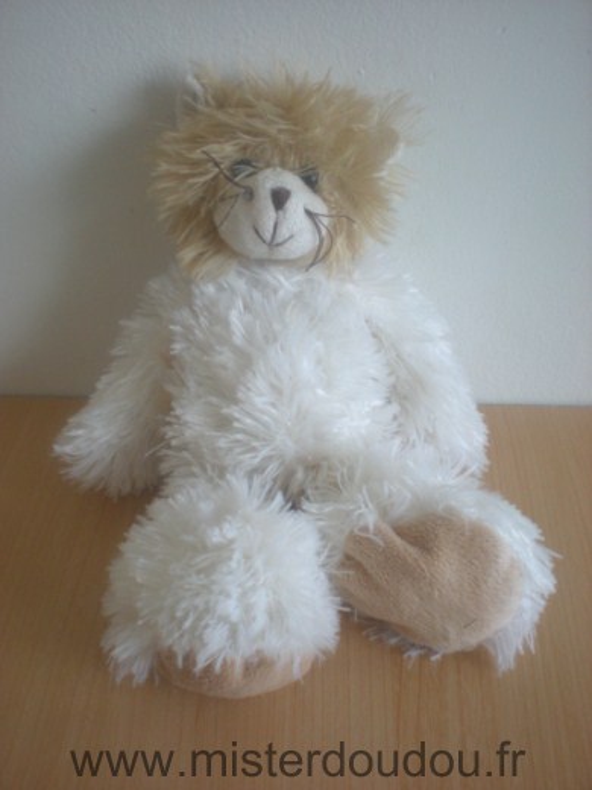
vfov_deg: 49.0
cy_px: 395
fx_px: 866
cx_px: 296
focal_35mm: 38
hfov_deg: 37.7
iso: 180
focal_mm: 6.3
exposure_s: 1/62.1
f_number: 3.1
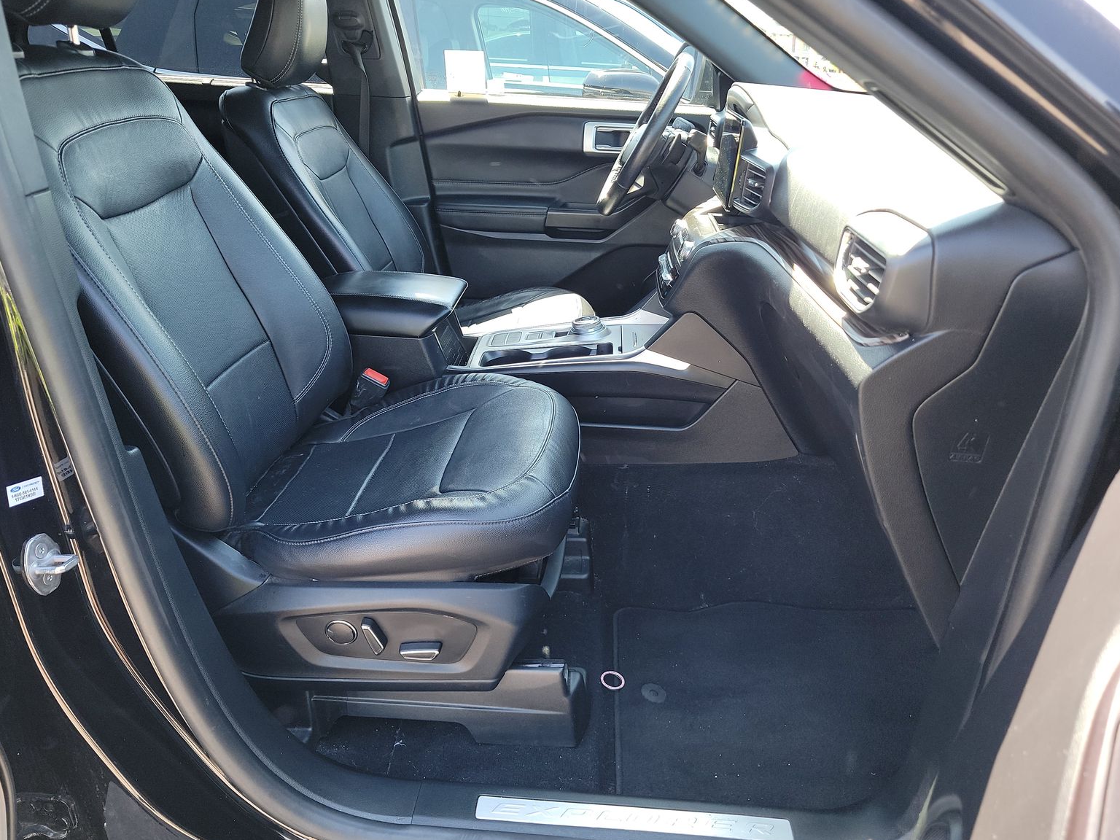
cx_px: 548
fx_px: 809
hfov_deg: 69.4
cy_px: 433
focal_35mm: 25
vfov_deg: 54.9
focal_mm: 6.7
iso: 98
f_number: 1.8
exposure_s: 1/59
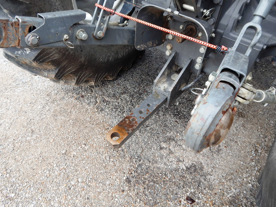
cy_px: 88
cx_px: 137
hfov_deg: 67.3
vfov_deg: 52.9
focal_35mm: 26
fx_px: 207
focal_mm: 4
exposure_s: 1/30
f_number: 3
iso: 125
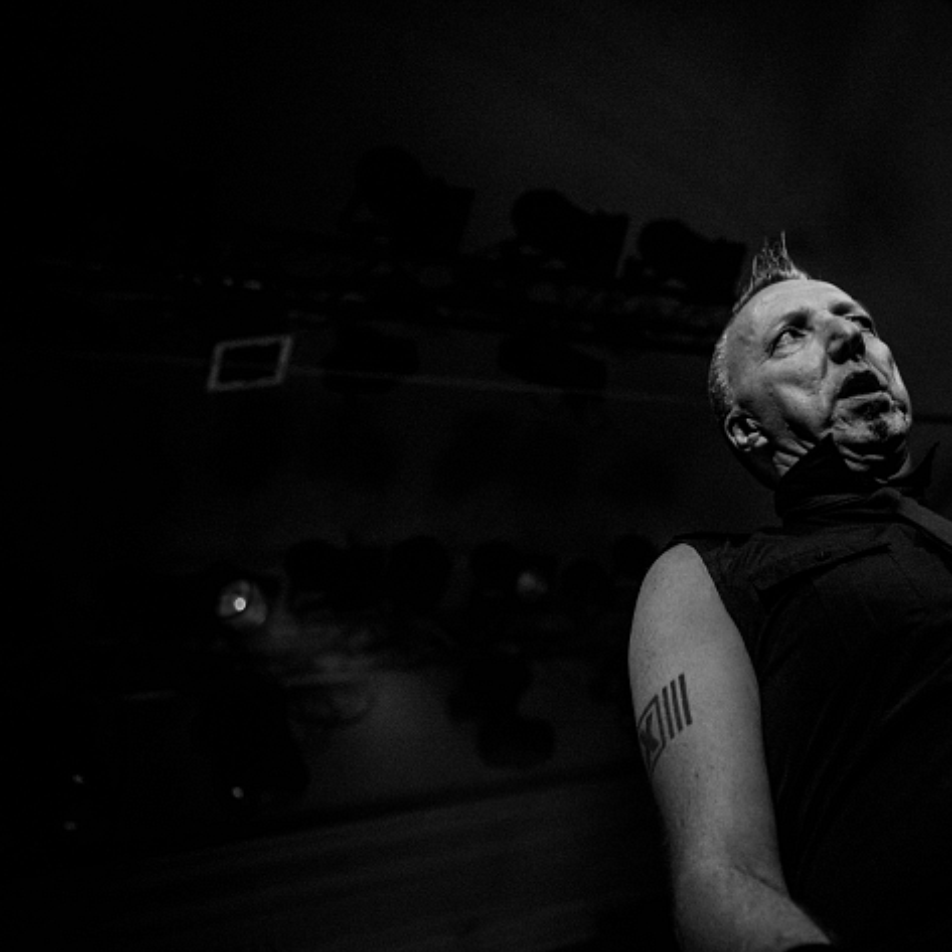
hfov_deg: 37.4
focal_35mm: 44
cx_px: 721
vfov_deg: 38.3
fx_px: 1369
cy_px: 472
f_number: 2.8
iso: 4000
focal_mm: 34
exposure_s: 1/80
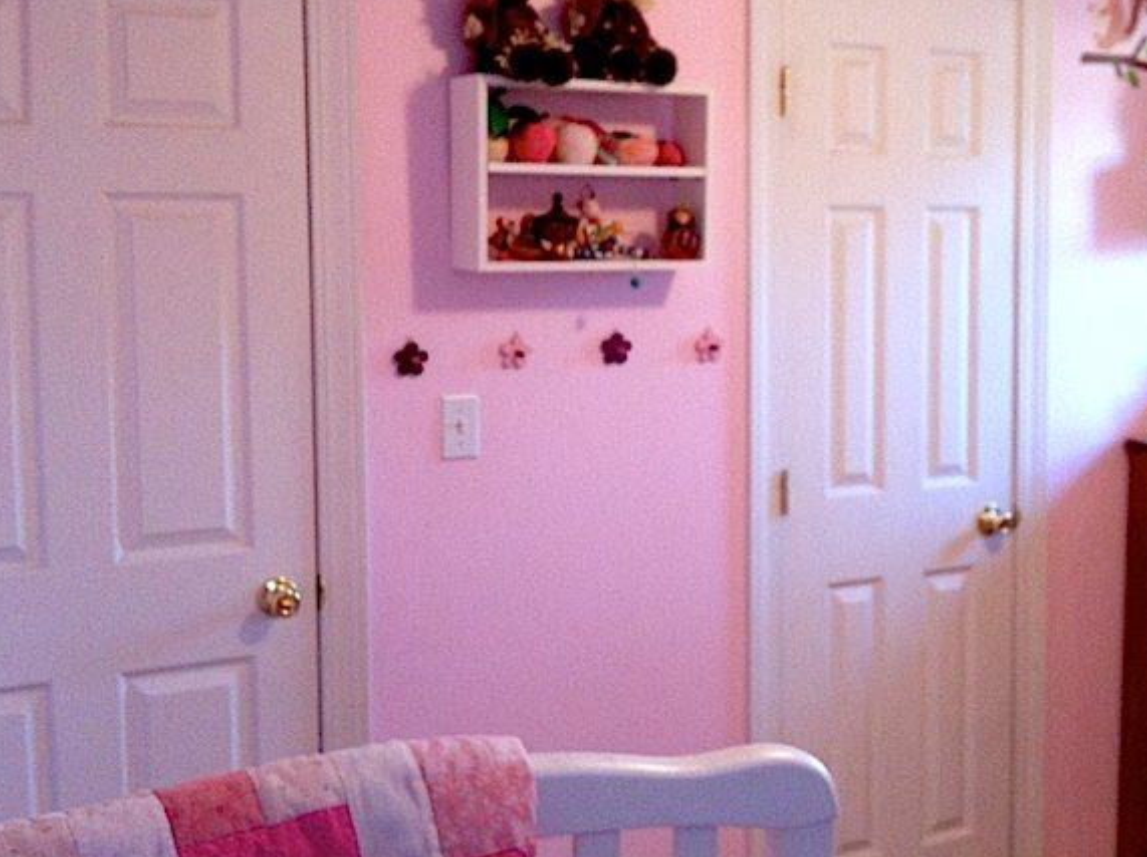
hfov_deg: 38.9
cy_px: 369
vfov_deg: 29.6
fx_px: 1622
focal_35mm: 49
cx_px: 631
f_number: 2.8
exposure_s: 1/15
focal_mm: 3.85
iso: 160
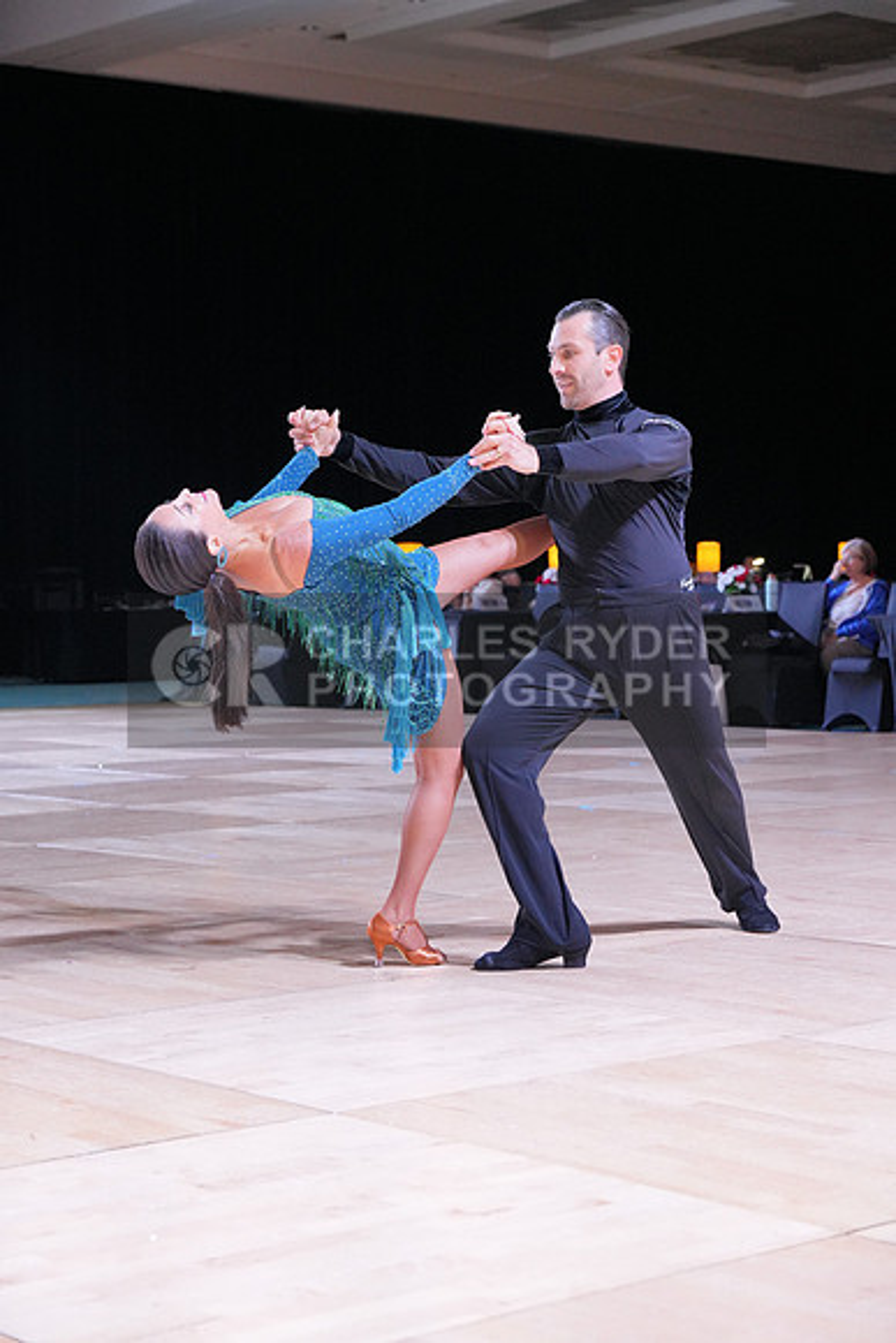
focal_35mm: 70
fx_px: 2612
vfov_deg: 28.8
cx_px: 448
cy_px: 672
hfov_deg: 19.5
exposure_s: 1/400
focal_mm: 70
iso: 4000
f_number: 5.6
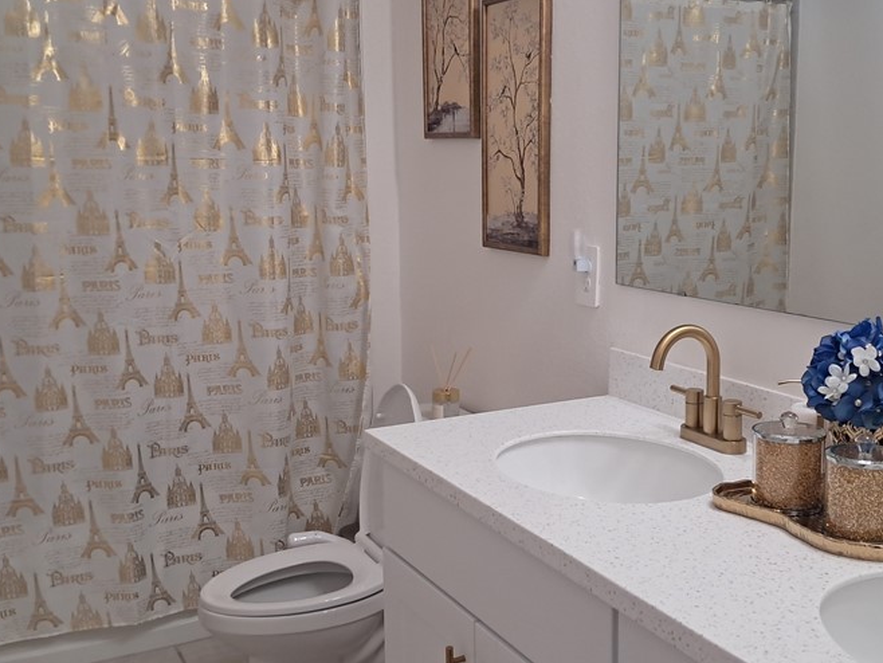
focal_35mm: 42
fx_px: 1072
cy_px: 319
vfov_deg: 34.4
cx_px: 521
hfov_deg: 44.6
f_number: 1.8
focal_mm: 4
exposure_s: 1/60
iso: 160
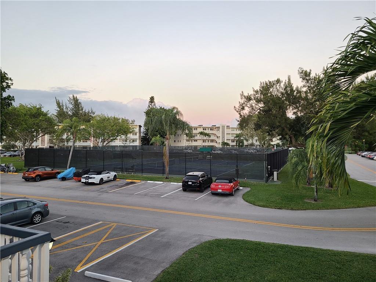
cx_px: 188
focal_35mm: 26
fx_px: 282
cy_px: 141
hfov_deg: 67.3
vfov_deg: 53.1
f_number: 1.8
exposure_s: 1/59
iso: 64
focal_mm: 5.4
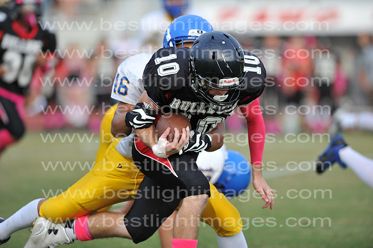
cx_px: 186
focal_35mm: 300
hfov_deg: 6.9
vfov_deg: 4.6
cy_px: 124
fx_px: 3106
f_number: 4
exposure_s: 1/1600
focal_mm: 300
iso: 1000
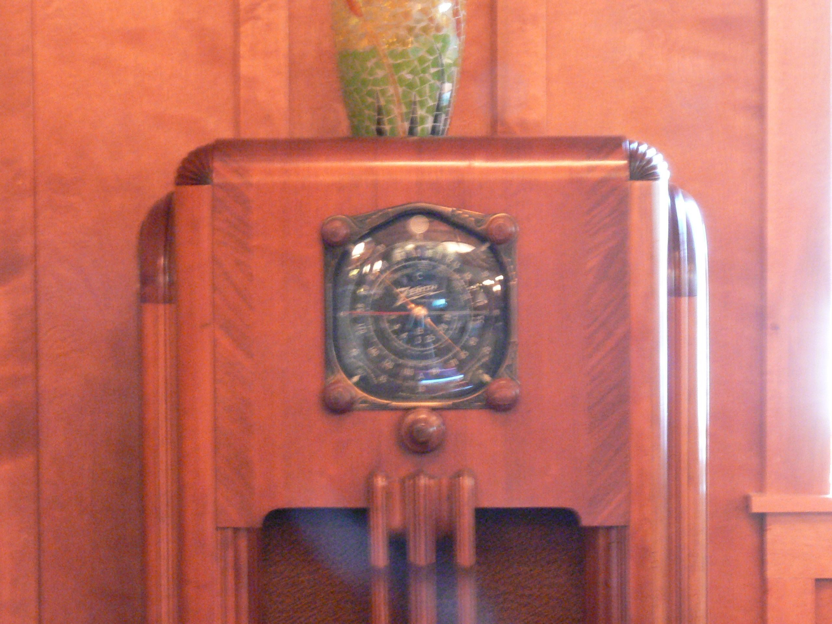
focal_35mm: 102
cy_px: 312
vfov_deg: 14.5
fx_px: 2452
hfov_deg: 19.3
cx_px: 416
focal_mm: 17
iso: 400
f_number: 11
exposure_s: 3.2
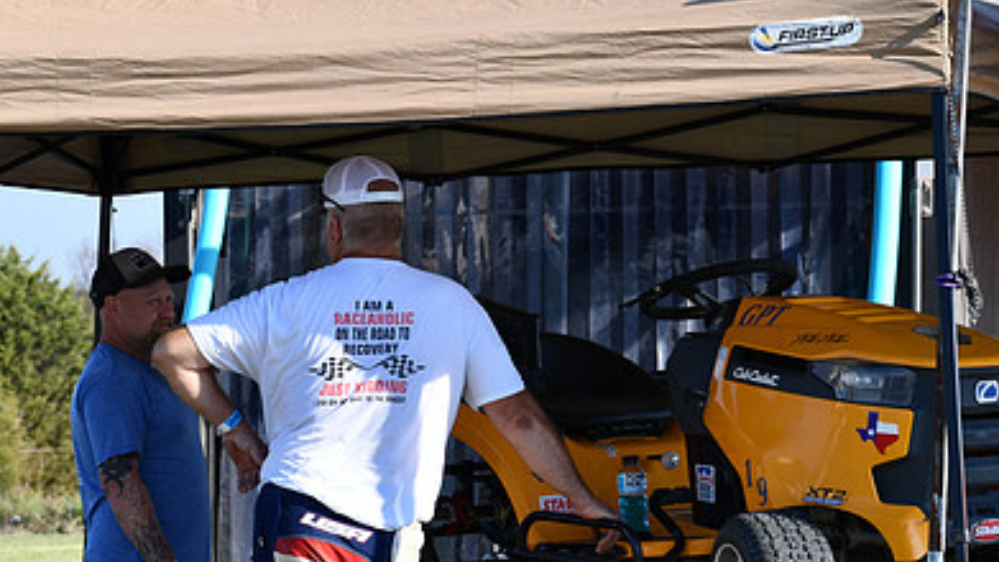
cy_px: 482
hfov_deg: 12.3
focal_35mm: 174
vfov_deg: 7.0
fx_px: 4609
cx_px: 273
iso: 180
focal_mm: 75
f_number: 8
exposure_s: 1/250
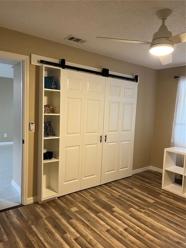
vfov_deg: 67.3
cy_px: 124
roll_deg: -3.0
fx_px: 186
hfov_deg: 53.1
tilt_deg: -3.9
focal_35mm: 26
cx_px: 93
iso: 200
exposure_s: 1/60
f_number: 1.6
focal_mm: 5.1
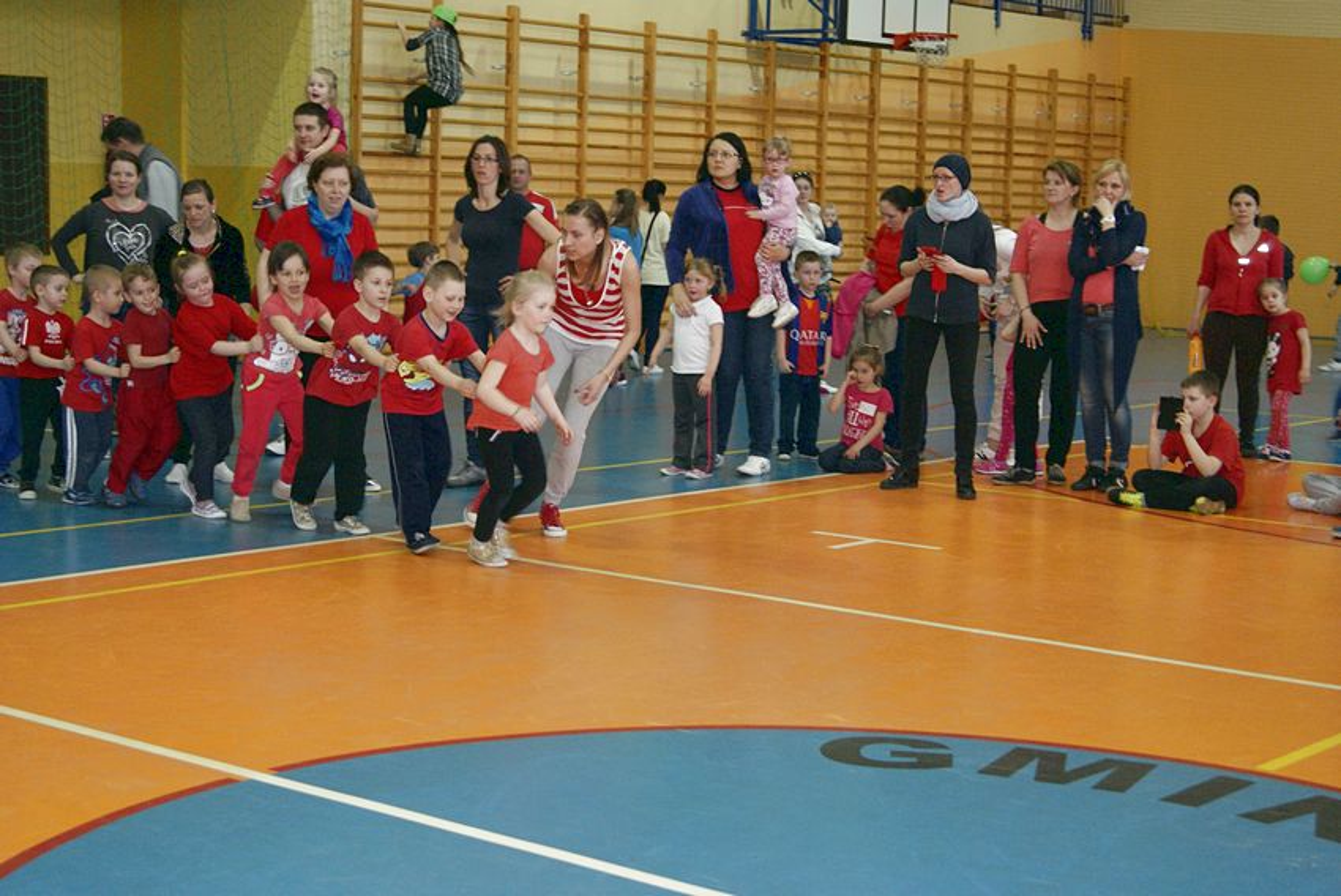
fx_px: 2236
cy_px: 448
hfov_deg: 33.4
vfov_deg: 22.7
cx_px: 670
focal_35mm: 60
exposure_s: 1/60
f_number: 5
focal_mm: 40
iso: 400
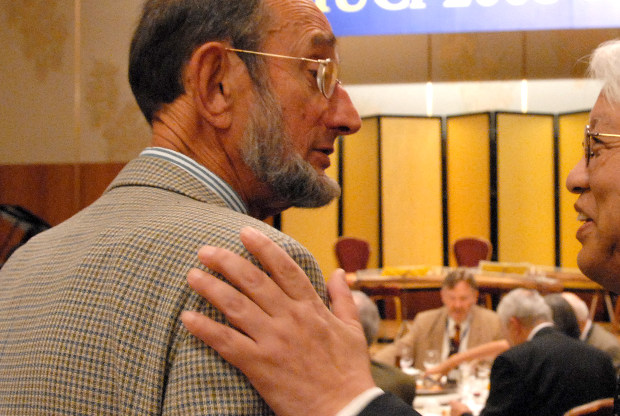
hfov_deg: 30.5
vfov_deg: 21.0
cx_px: 455
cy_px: 204
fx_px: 1121
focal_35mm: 65
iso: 1600
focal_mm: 26
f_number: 6.3
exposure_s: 1/25
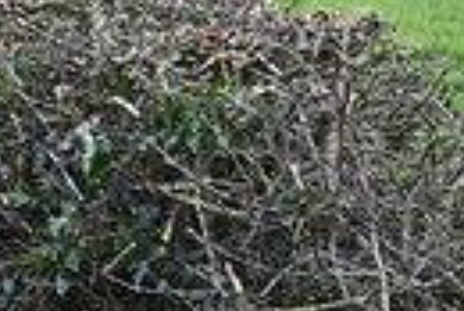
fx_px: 9200
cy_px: -172
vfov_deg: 1.9
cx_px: -553
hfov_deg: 2.9
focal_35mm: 713
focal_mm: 160
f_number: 5.6
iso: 3200
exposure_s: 1/1250
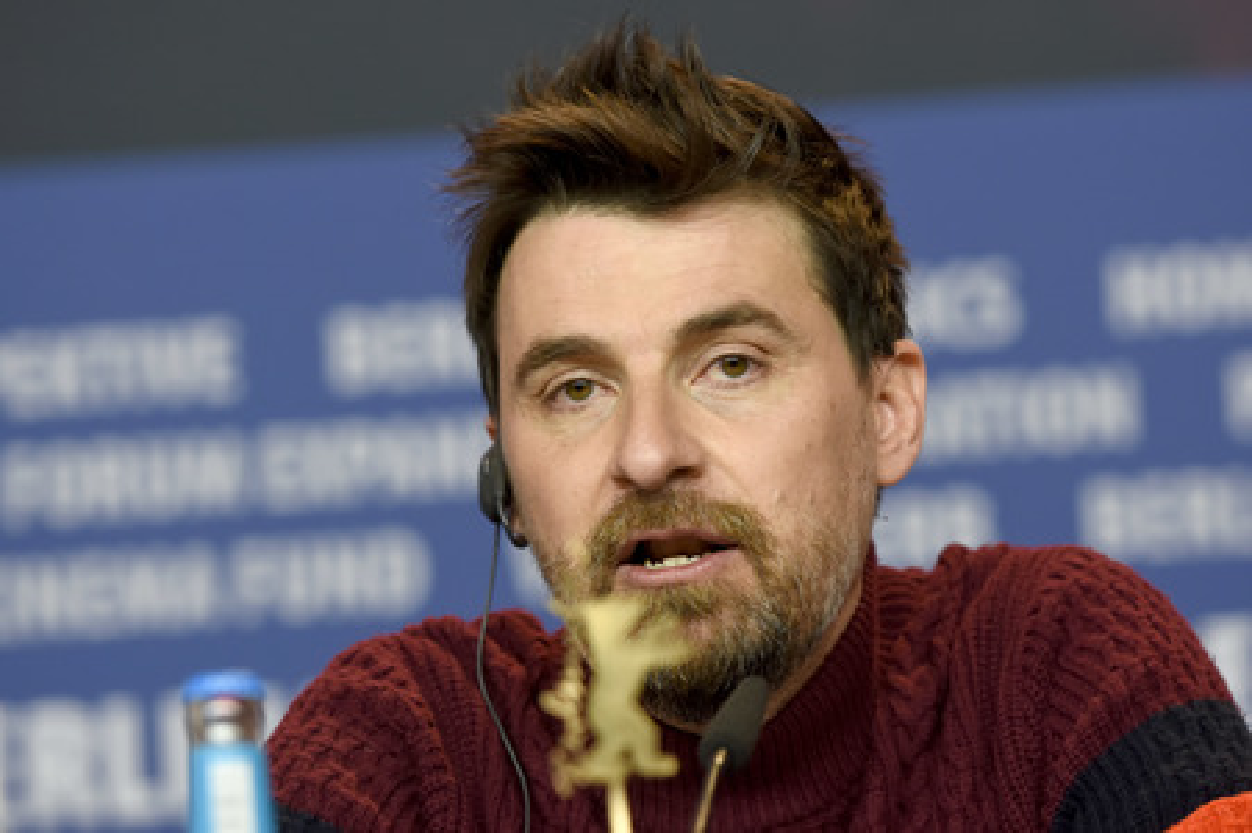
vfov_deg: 5.7
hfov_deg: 8.6
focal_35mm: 240
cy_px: 416
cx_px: 626
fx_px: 8340
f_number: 3.5
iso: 640
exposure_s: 1/400
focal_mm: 160
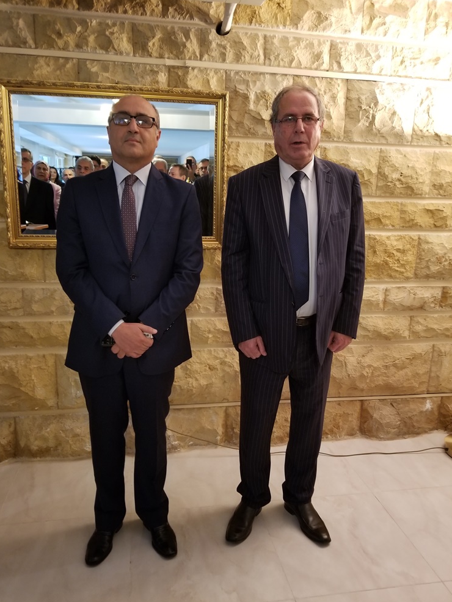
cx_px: 219
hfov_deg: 51.4
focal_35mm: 27
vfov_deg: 65.3
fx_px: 470
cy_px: 301
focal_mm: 4.3
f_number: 1.7
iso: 250
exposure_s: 1/25
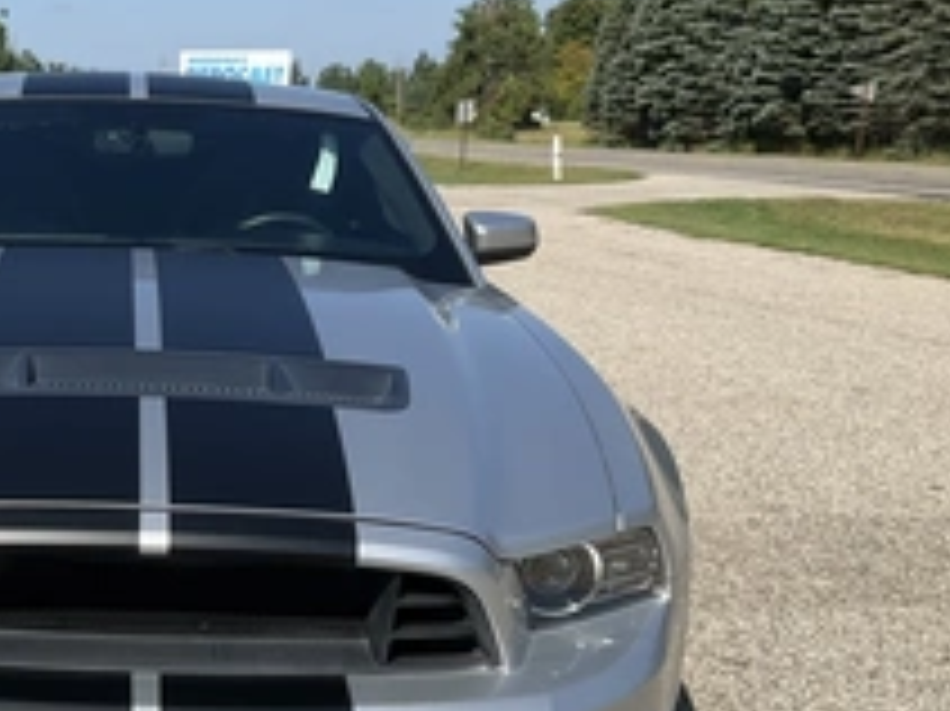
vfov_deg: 26.2
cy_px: 526
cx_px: 126
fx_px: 1509
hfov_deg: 33.4
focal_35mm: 55
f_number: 1.8
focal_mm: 3
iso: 25
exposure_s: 1/1984
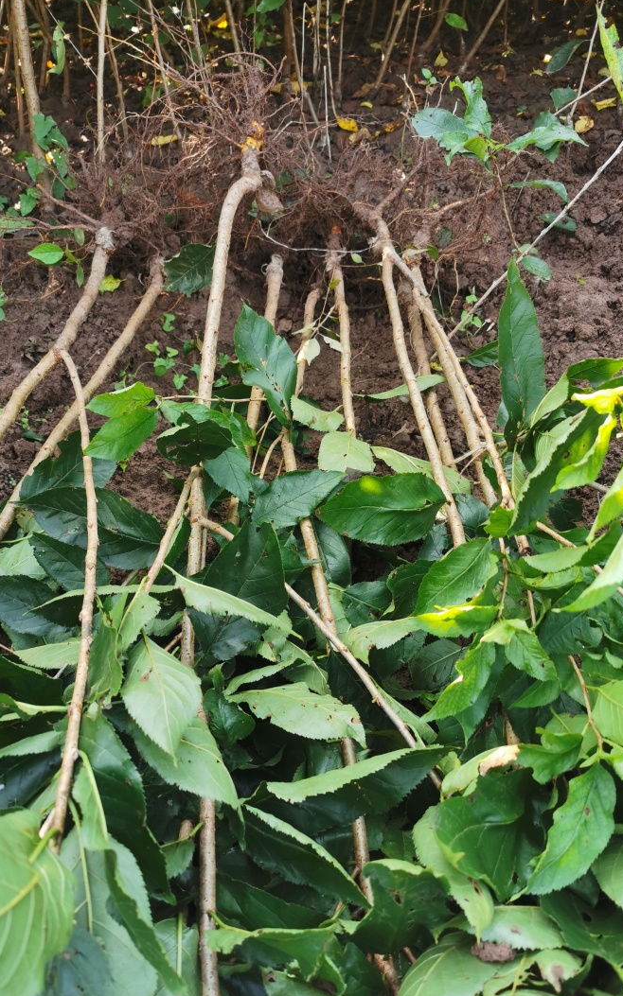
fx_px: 788
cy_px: 496
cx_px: 287
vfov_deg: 64.6
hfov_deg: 43.1
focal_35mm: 29
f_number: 1.6
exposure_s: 1/257
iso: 50
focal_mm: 5.56
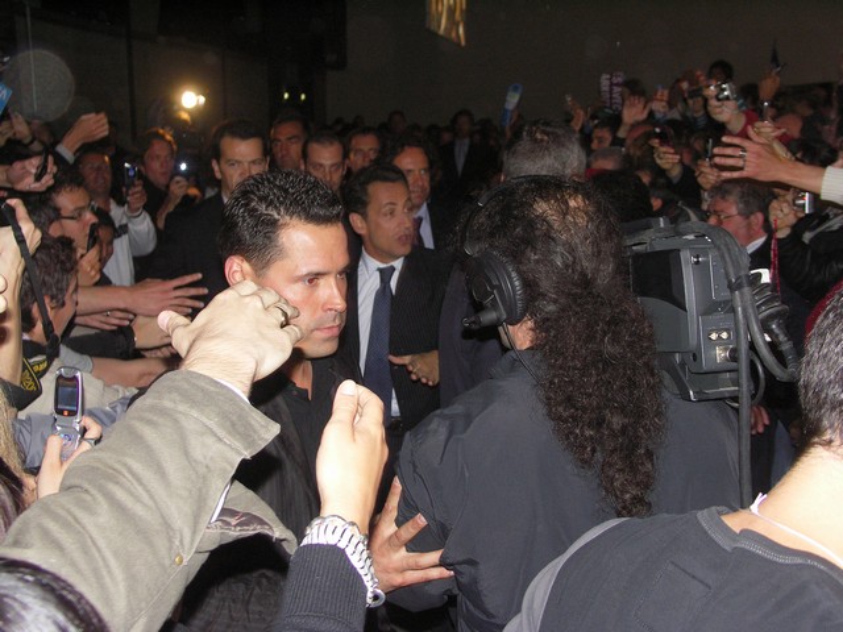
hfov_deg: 76.4
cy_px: 316
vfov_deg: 61.1
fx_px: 536
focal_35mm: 22
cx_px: 422
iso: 200
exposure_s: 1/50
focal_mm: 10.1
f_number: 3.2
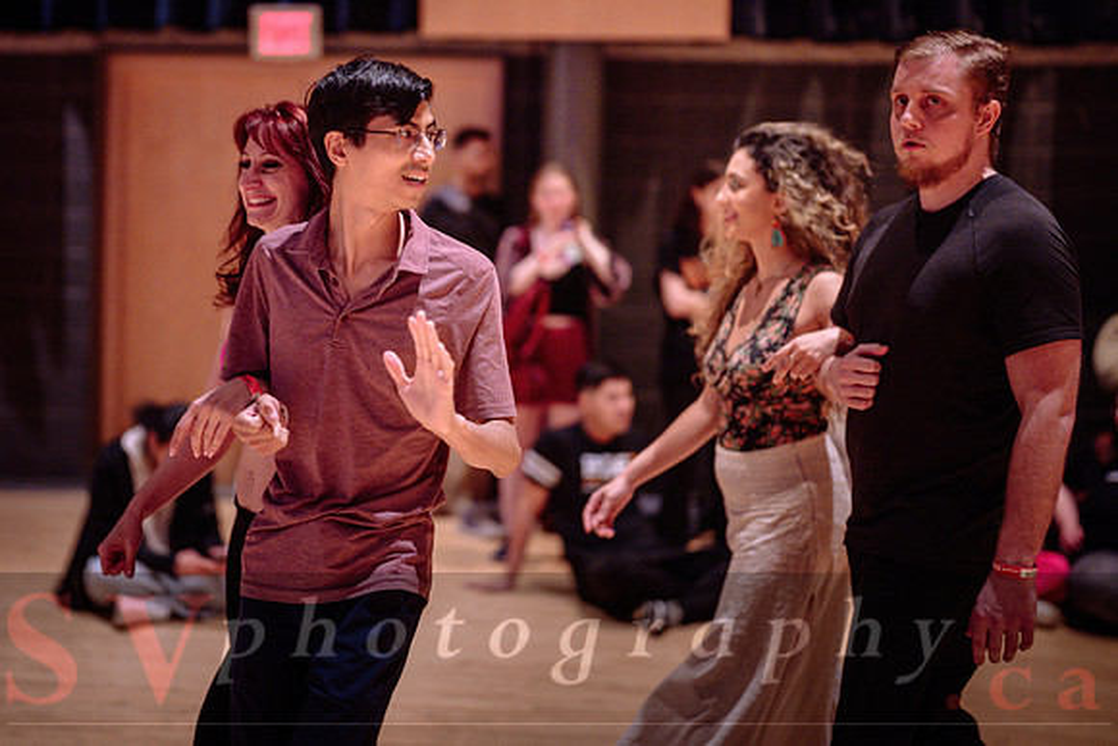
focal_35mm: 63
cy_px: 277
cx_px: 415
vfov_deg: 21.6
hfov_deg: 31.8
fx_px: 1952
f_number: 1.2
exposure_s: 1/200
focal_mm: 50
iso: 1600
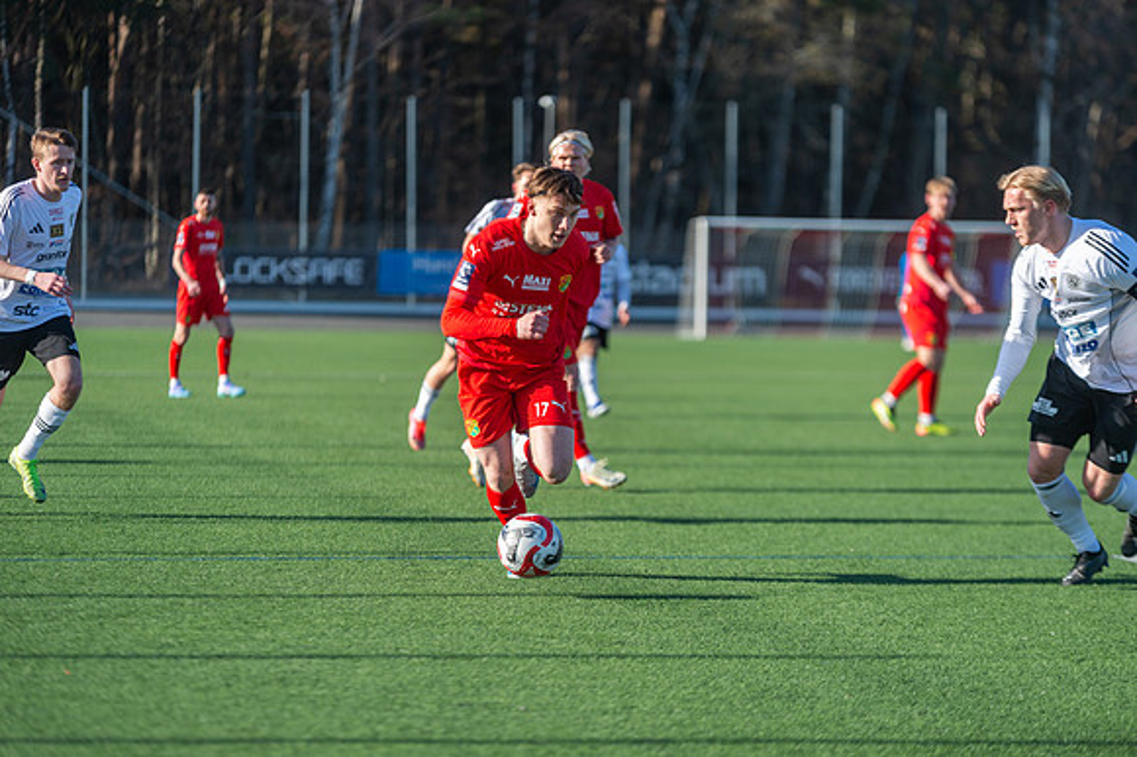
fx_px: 5050
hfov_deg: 12.8
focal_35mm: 160
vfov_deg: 8.6
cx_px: 568
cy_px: 378
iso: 180
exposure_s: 1/1600
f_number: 3.2
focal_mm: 160
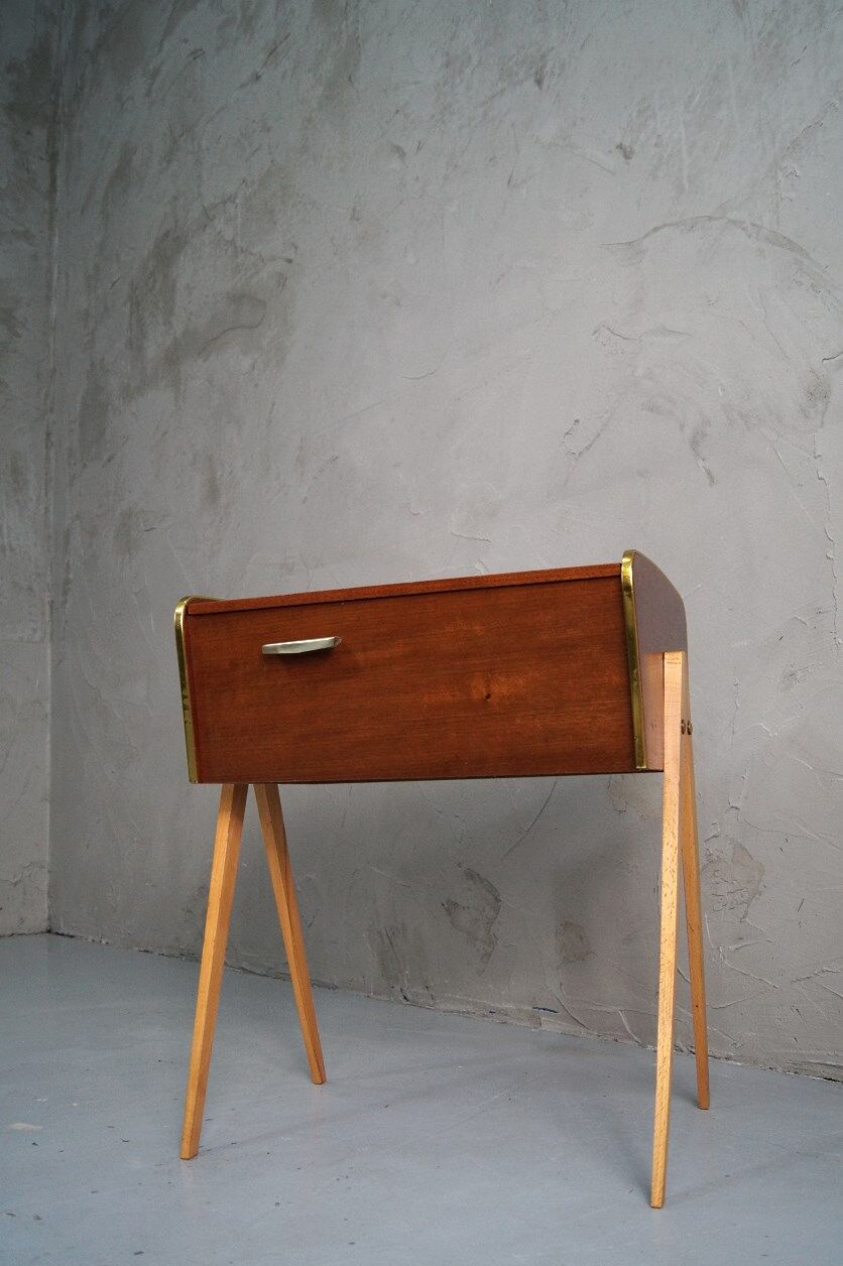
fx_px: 1055
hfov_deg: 43.6
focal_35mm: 30
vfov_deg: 62.0
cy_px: 633
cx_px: 422
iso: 800
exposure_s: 1/160
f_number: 4
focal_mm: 20
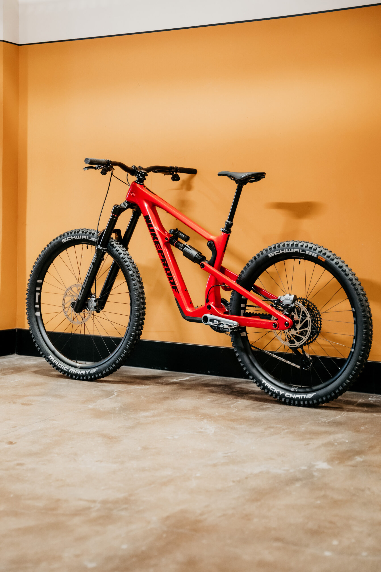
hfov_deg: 25.1
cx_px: 190
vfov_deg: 36.9
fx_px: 855
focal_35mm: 54
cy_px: 286
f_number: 2.8
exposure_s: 1/125
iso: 1600
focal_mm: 53.9
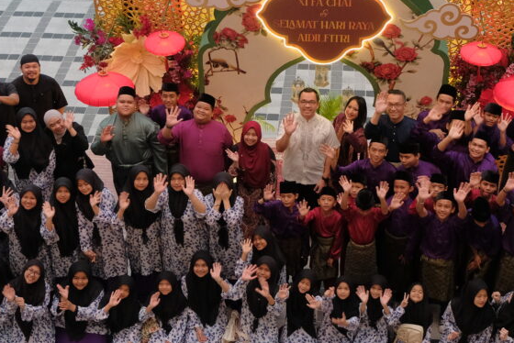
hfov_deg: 31.4
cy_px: 177
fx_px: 914
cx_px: 272
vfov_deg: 21.3
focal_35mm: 64
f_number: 3.2
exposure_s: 1/75
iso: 1600
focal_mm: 23.3
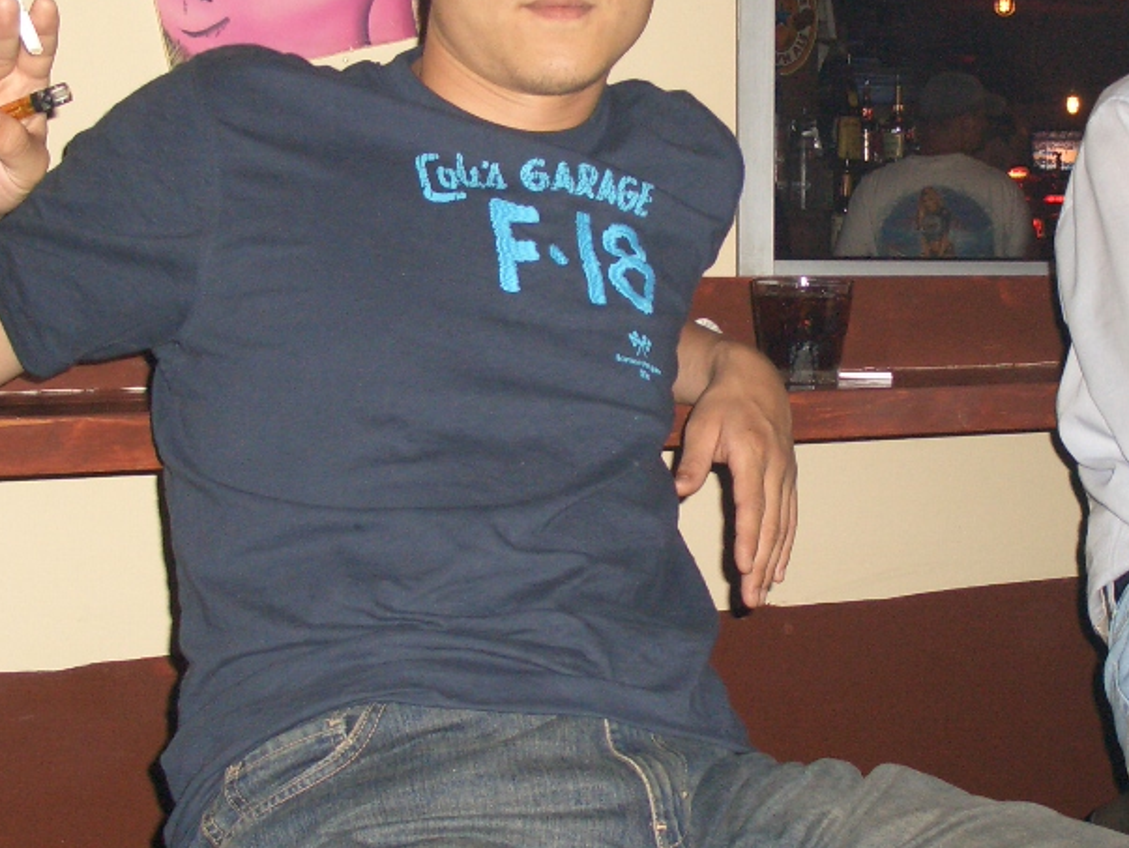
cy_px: 335
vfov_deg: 21.0
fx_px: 2284
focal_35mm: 70
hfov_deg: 27.7
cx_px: 696
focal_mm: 7.1
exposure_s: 1/60
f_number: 2.8
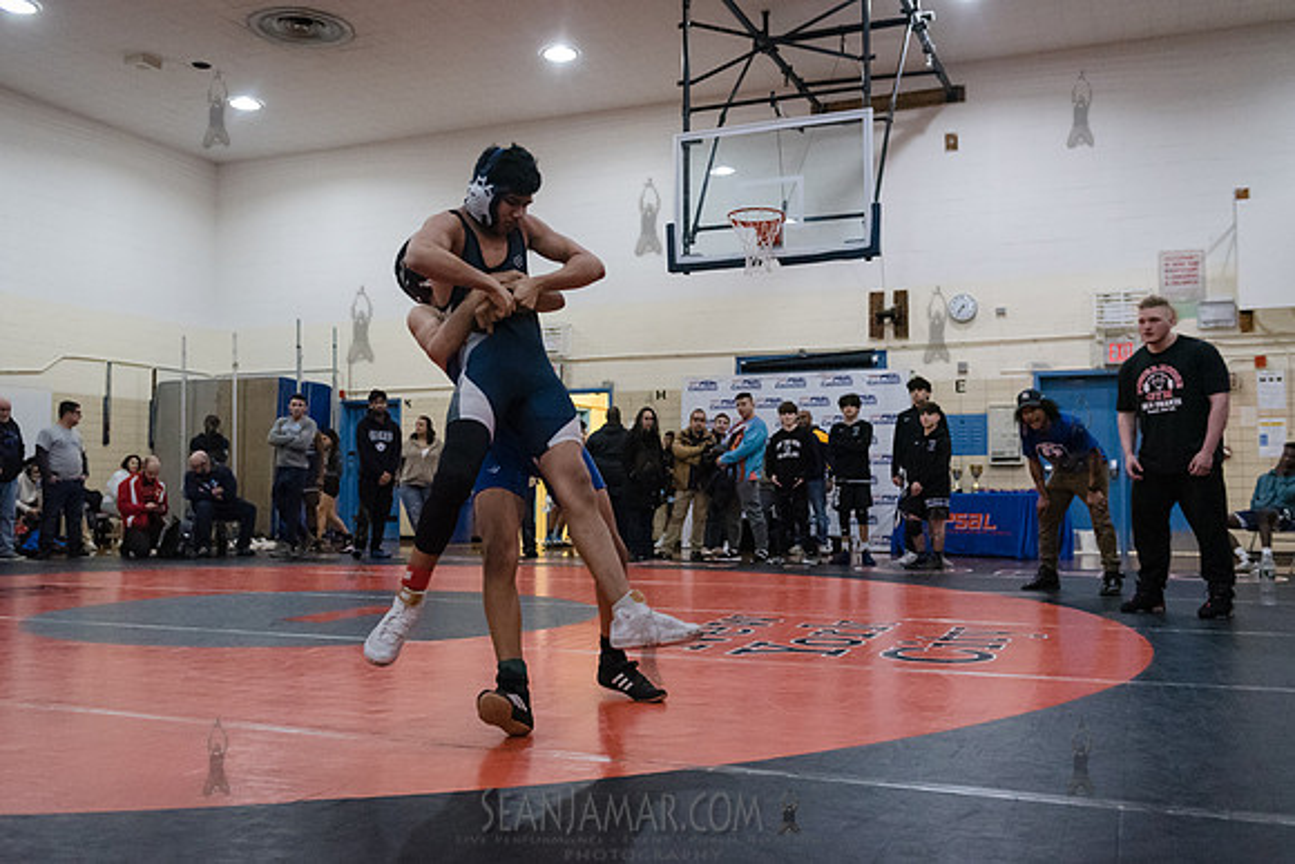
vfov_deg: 39.4
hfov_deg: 56.4
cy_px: 432
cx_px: 648
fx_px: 1208
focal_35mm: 34
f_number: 3.2
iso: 8000
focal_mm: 31
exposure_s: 1/400
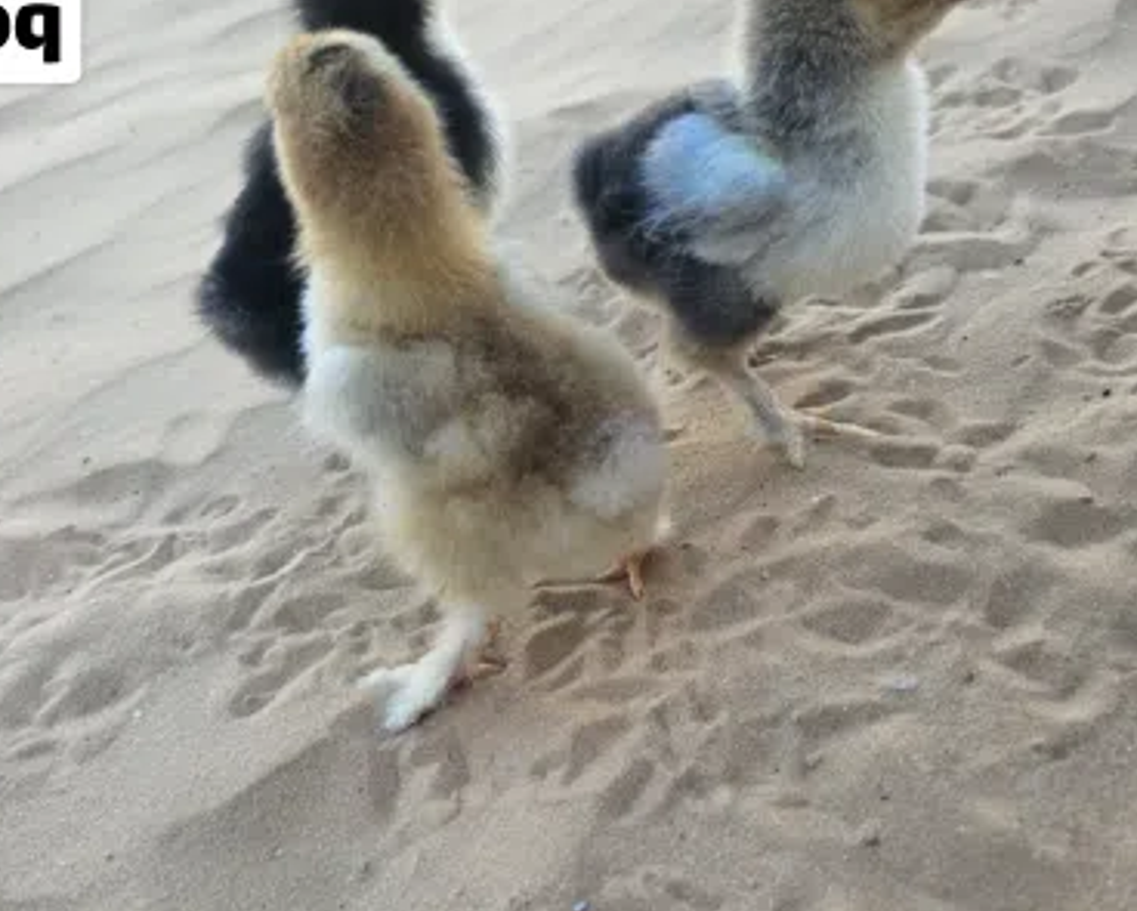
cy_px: 528
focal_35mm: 39
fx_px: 1313
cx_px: 547
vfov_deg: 38.2
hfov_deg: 46.8
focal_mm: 5.4
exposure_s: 1/187
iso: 32
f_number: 1.8
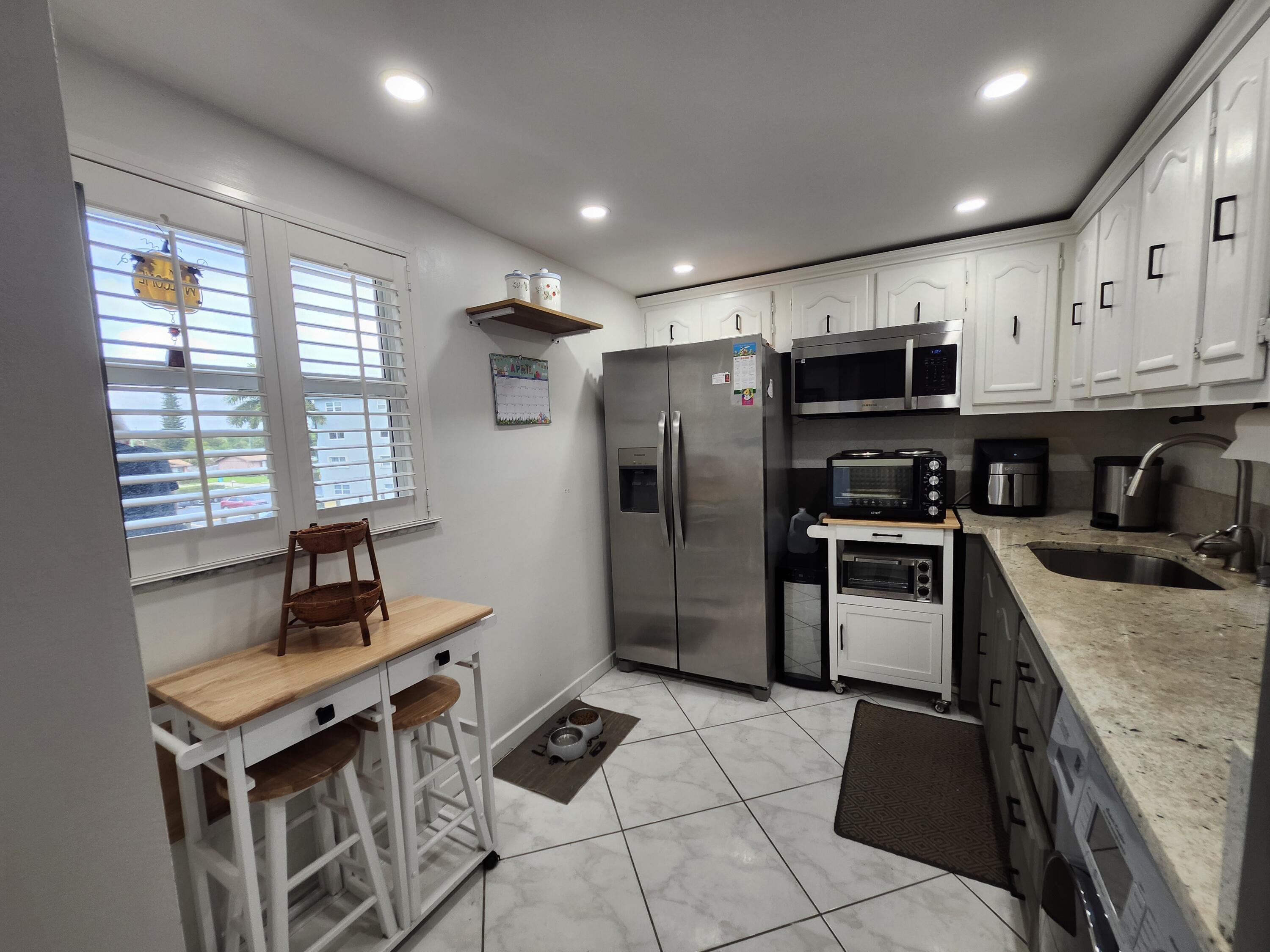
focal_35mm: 13
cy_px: 476
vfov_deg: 89.9
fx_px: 477
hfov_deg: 106.2
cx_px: 635
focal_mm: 1.74
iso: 64
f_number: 2.2
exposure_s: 1/60
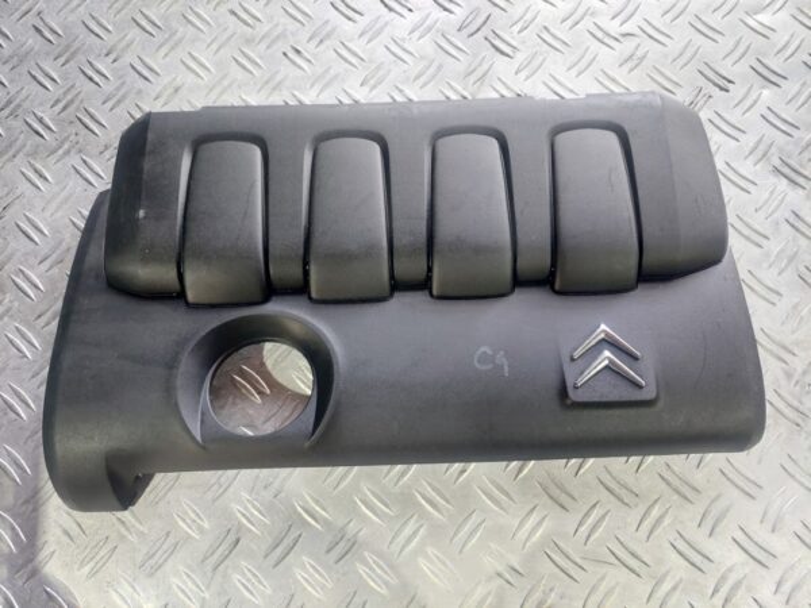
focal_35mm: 25
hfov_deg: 69.4
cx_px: 406
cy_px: 304
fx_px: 586
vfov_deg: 54.9
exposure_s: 1/50
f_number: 1.8
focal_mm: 5.23
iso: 320
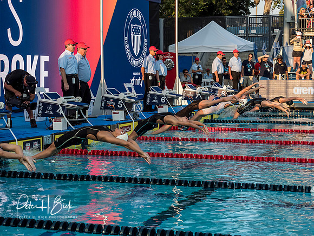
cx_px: 157
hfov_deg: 24.4
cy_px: 118
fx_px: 726
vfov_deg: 18.4
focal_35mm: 80
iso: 500
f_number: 3.5
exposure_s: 1/1600
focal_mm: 40
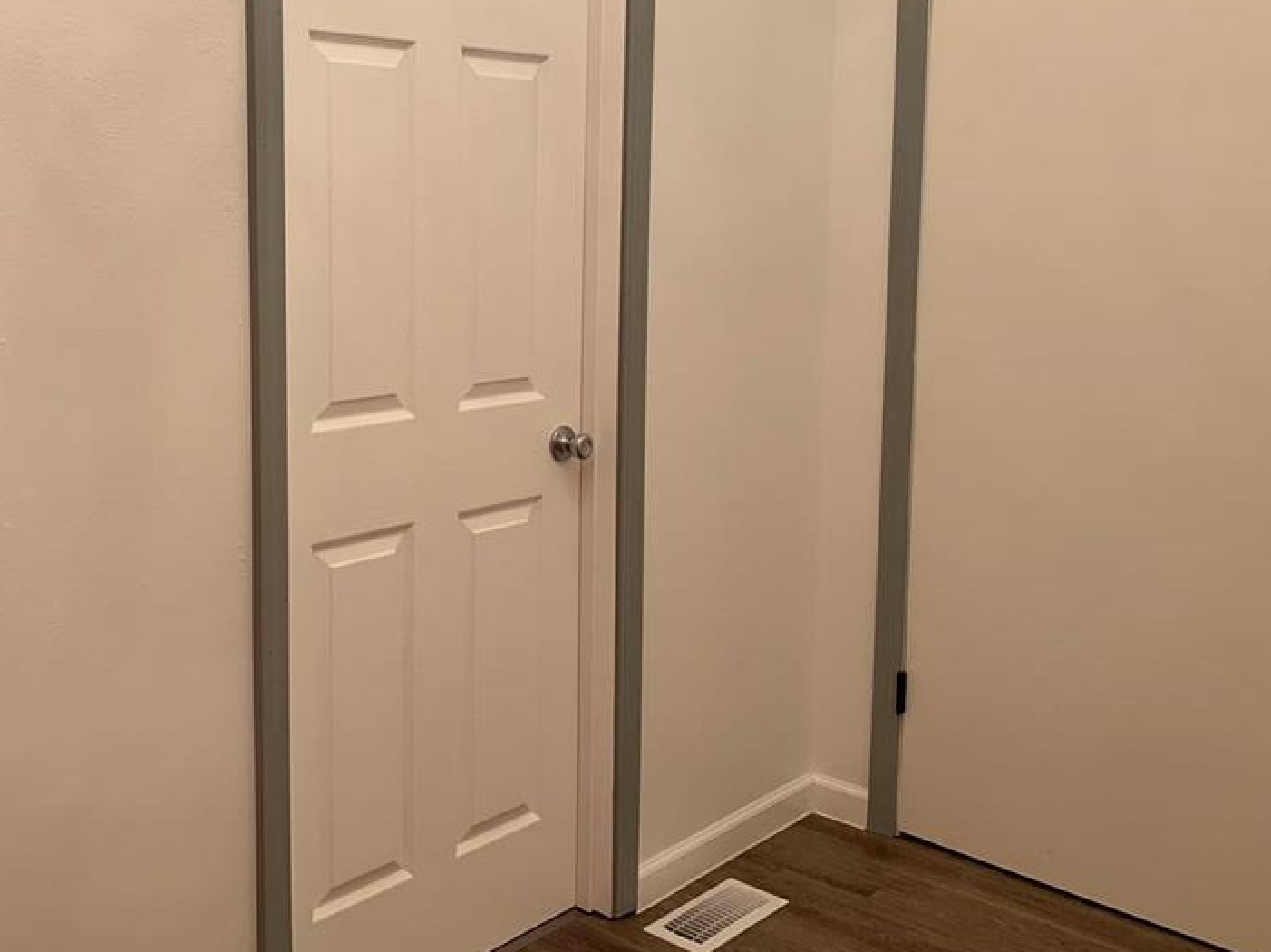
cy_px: 355
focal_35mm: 38
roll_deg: -0.6
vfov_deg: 37.5
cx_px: 470
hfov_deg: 48.5
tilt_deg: -9.0
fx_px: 1395
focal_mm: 4.25
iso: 80
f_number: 1.8
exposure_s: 1/60
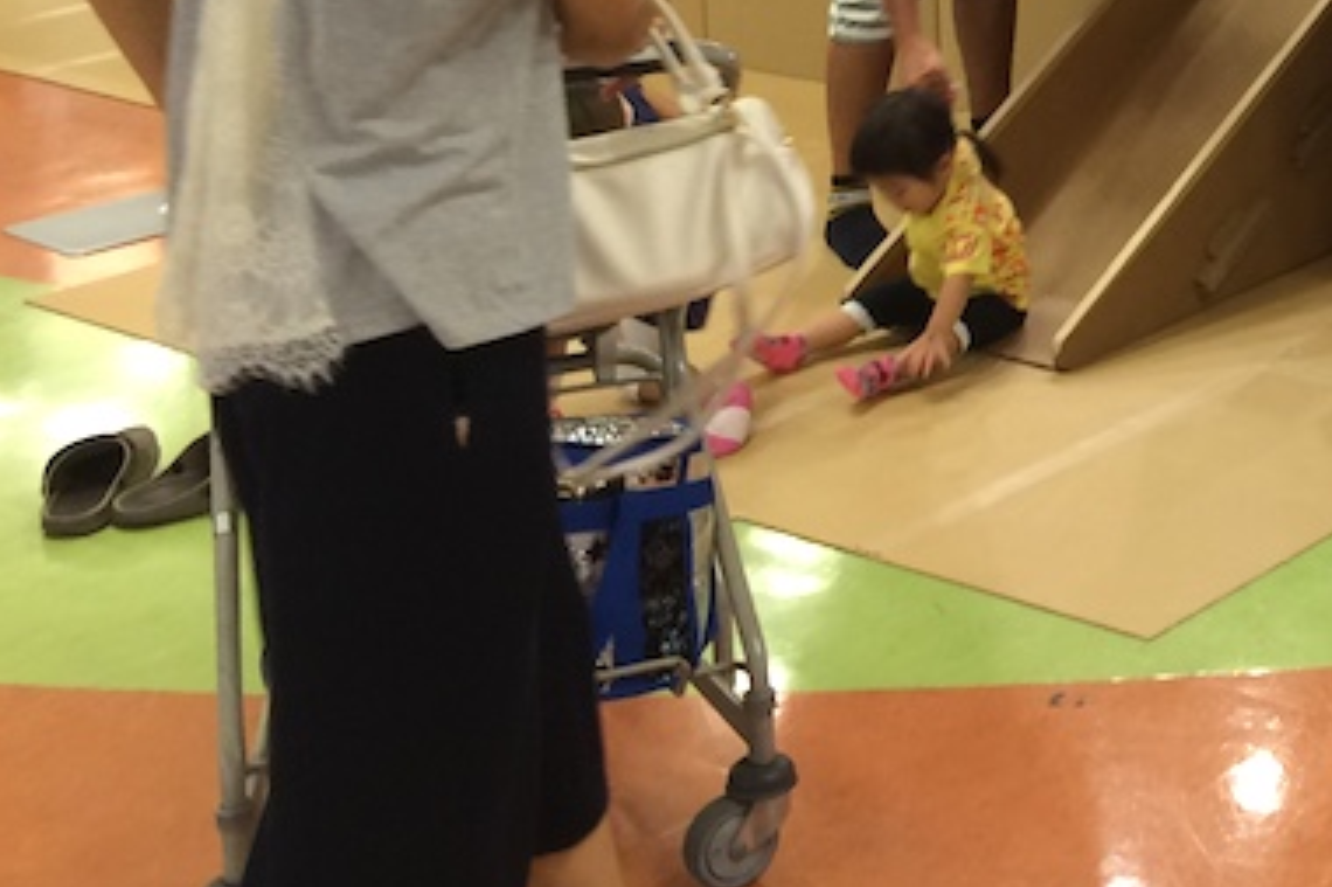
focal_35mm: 75
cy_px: -205
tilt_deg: -9.0
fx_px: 2774
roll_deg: -0.3
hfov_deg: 24.2
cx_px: 1642
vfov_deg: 17.3
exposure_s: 1/30
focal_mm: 4.15
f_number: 2.2
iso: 50
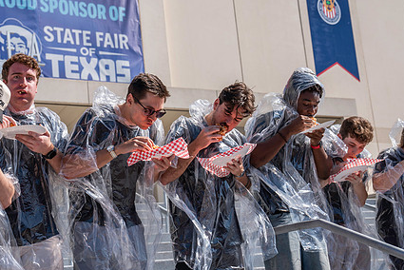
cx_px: 161
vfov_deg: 22.6
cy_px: 153
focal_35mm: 60
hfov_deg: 33.3
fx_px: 674
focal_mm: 44
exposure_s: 1/1000
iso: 100
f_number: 4.5
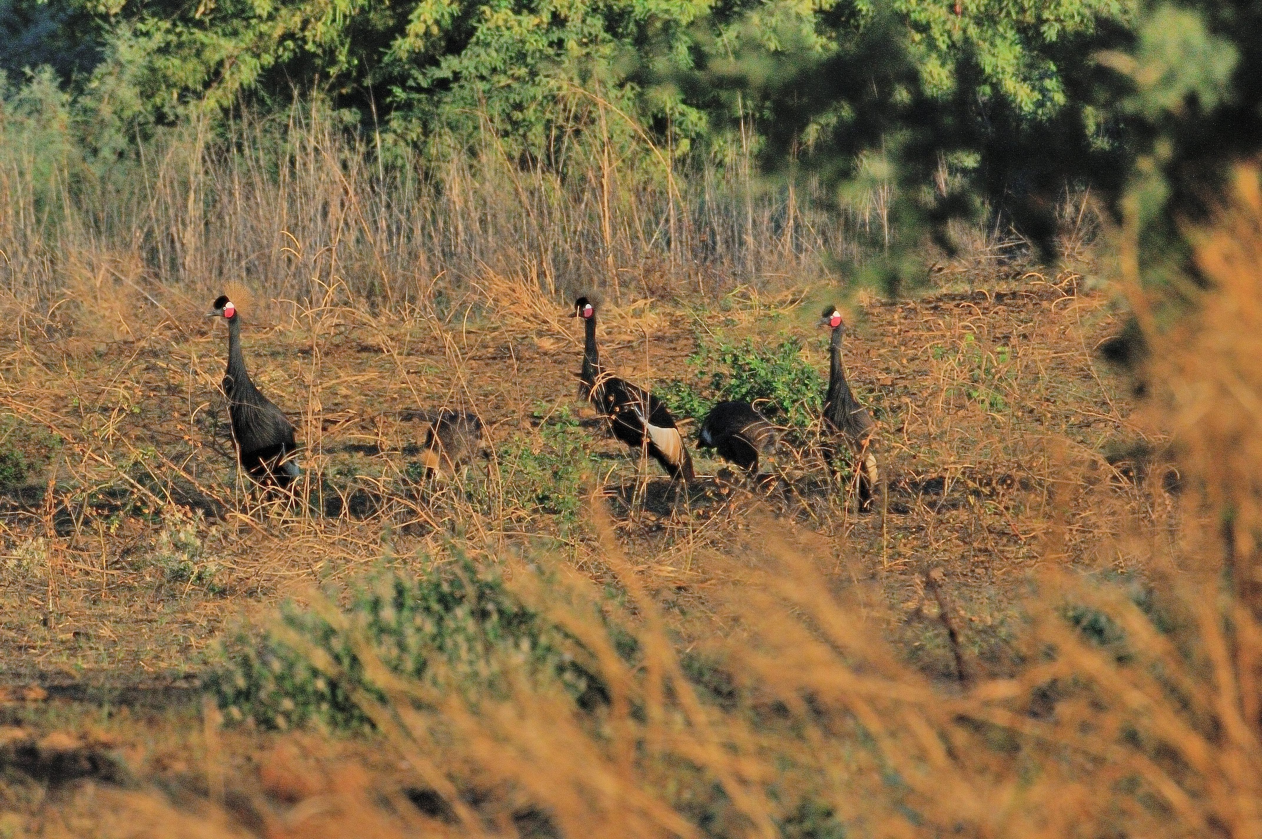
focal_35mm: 1200
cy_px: 420
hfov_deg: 1.7
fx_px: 42015
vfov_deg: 1.1
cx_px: 631
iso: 1600
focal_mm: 800
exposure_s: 1/1000
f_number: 16
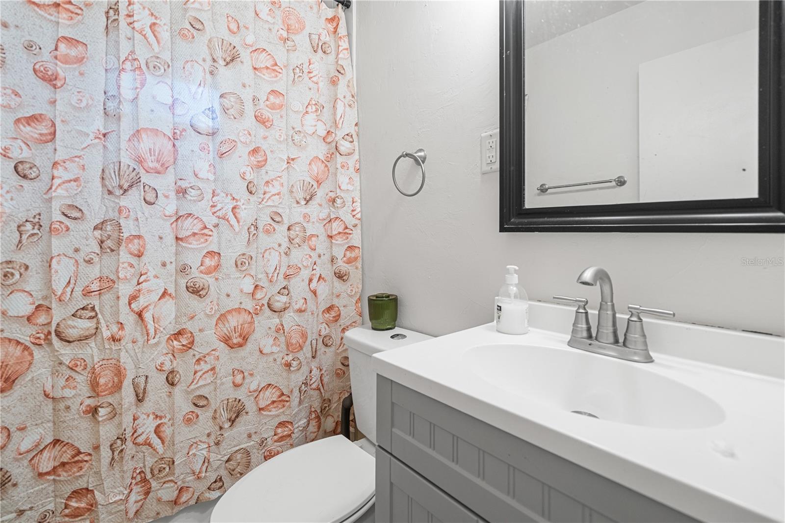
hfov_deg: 96.7
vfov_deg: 73.7
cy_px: 262
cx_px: 392
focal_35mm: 16
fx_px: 349
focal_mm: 16
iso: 1600
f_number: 4
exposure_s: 1/13
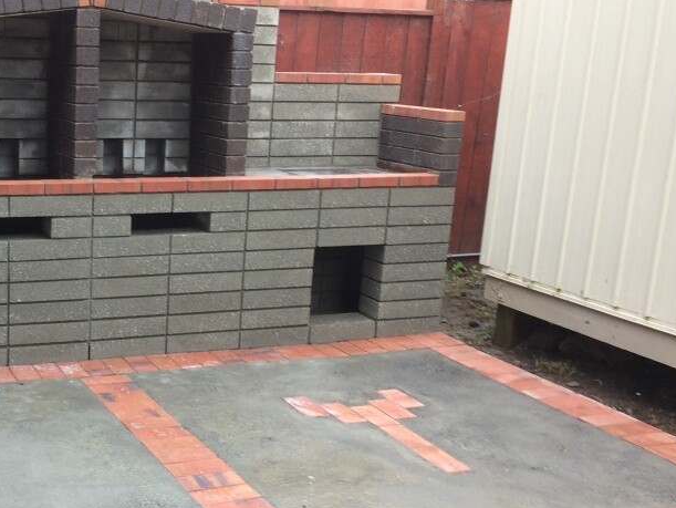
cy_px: 285
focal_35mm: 49
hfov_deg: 37.4
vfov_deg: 29.7
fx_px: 957
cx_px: 126
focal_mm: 4.15
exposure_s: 1/50
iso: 40
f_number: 2.2
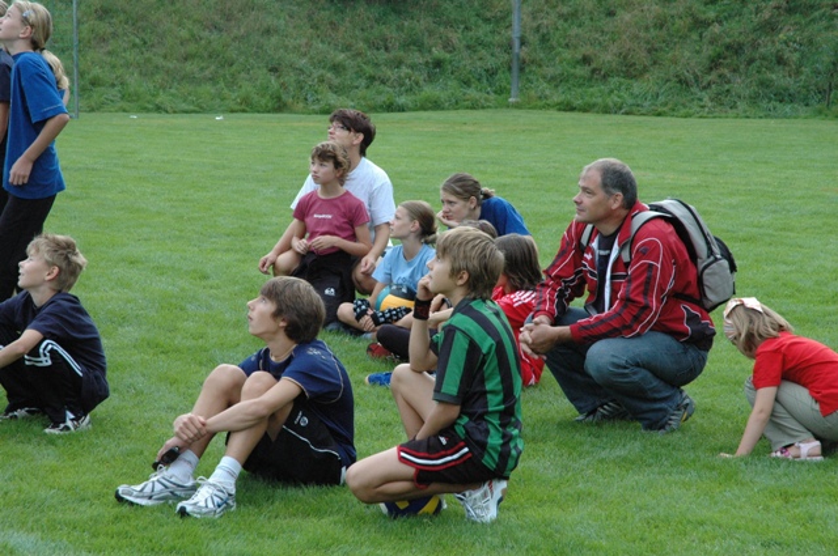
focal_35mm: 105
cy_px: 278
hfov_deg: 19.5
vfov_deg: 13.0
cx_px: 419
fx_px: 2441
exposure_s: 1/400
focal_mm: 70
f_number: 10
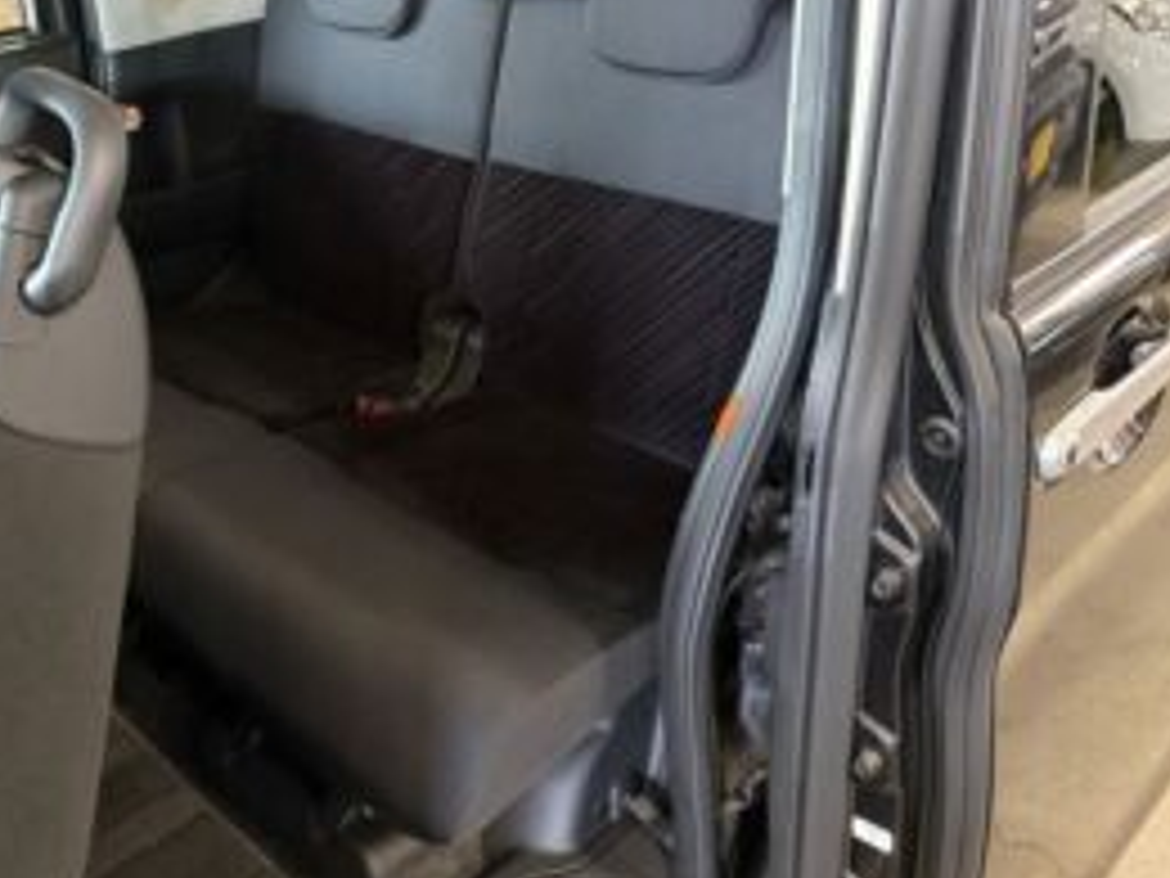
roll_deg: +2.8
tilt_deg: -22.6
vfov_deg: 40.4
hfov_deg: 52.3
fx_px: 1183
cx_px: 477
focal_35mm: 35
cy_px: 335
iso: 500
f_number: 1.6
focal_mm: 5.96
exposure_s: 1/33
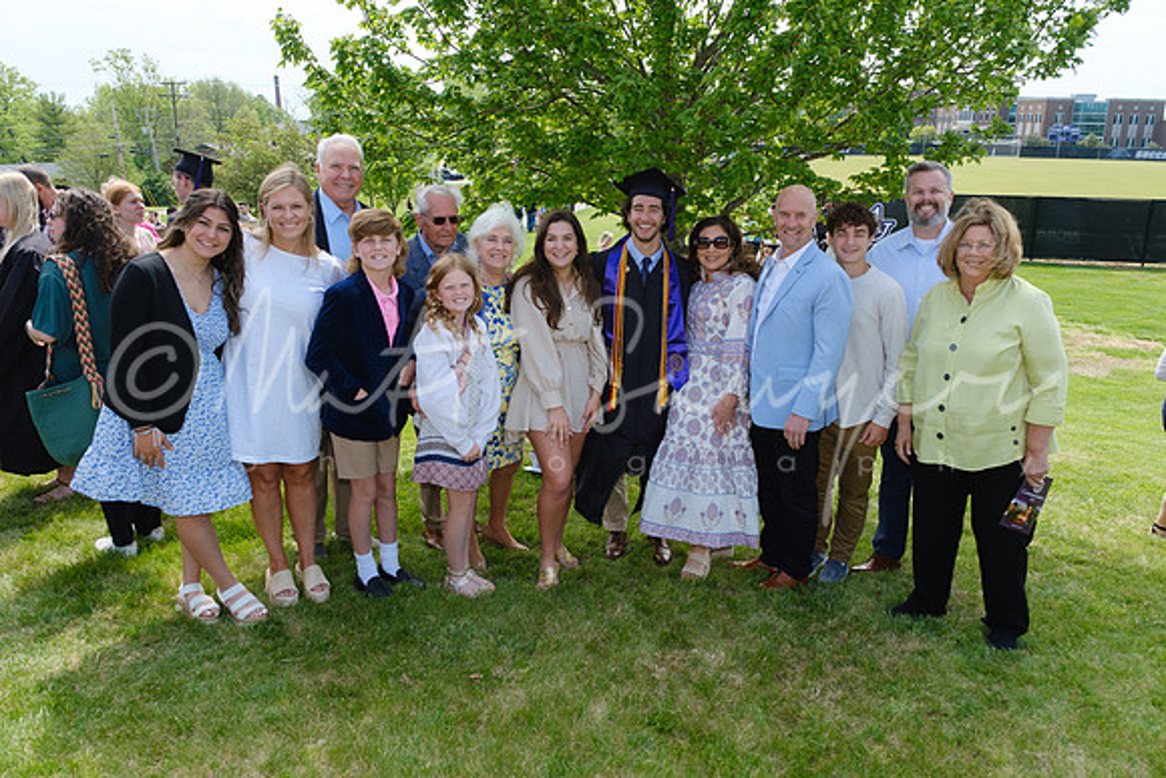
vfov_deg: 49.6
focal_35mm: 26
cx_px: 583
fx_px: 842
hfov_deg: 69.4
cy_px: 389
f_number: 4.5
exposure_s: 1/500
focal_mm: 17
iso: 200
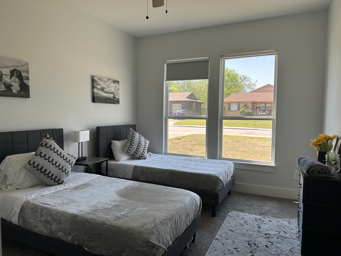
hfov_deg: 71.6
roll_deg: -1.5
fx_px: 236
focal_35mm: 24
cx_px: 170
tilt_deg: -3.2
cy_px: 128
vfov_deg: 56.8
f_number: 1.78
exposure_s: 1/373
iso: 80
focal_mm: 6.86
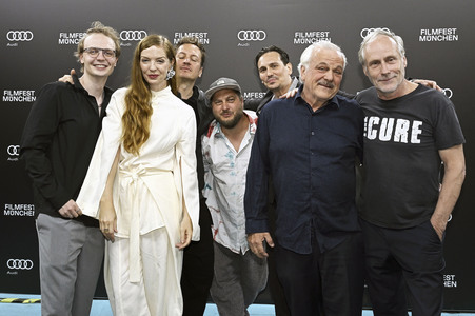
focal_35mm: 34
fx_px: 448
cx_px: 238
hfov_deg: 55.8
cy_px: 158
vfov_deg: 38.8
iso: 800
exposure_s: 1/200
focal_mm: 34
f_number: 6.3
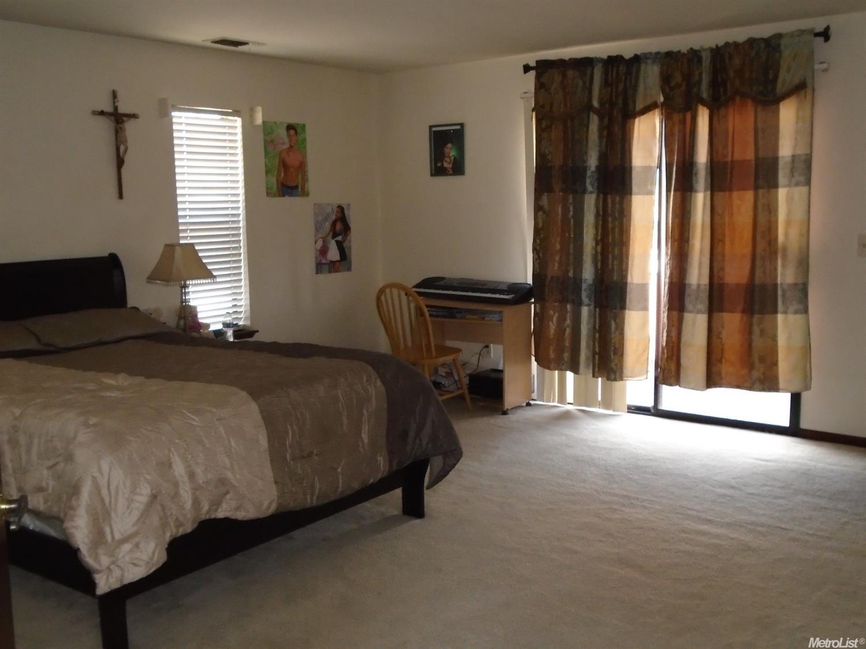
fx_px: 900
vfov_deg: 39.6
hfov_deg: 51.4
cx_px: 433
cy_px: 324
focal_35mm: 36
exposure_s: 1/40
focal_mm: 6.4
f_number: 3.8
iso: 400
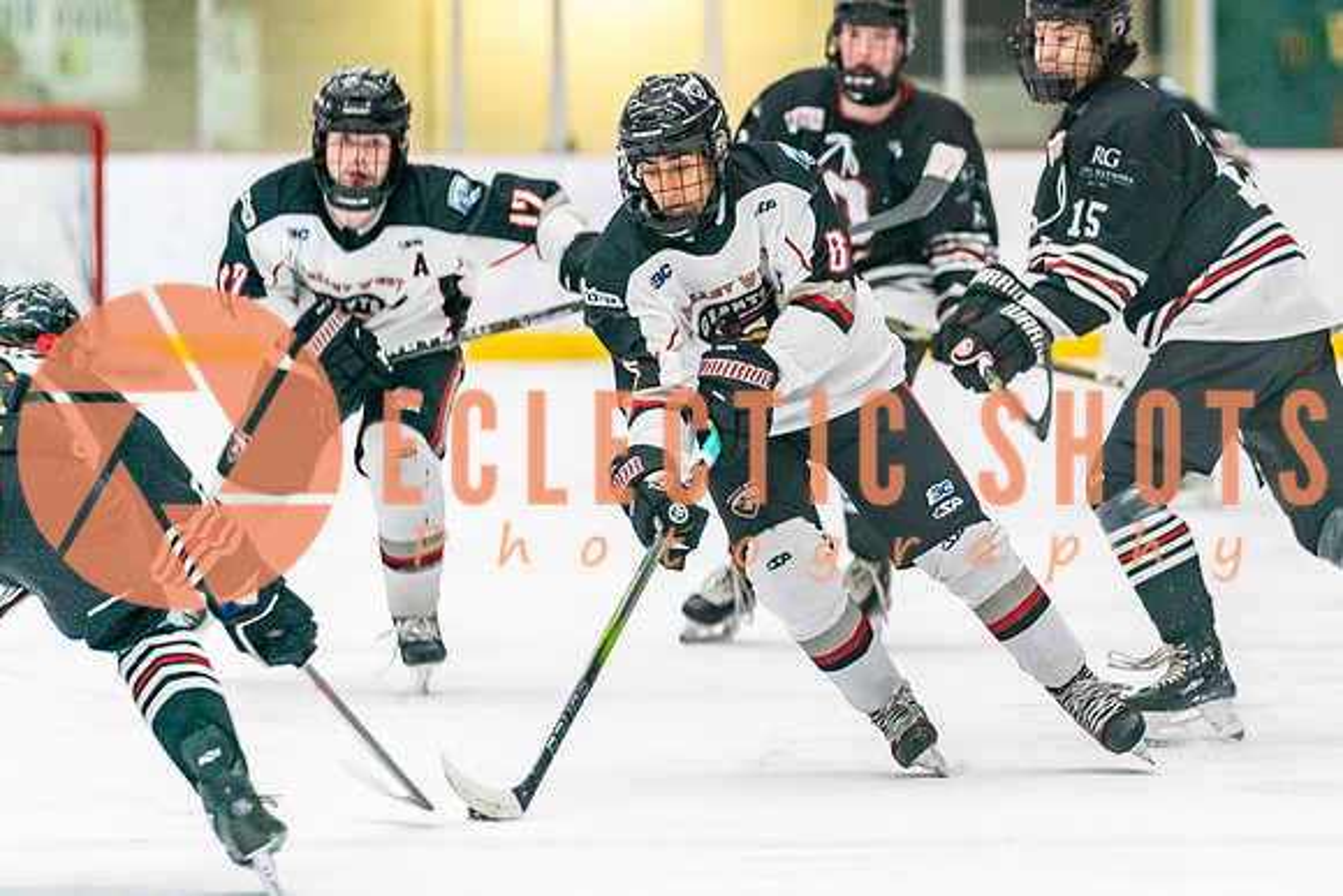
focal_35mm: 330
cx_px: 962
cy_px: 473
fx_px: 12303
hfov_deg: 6.2
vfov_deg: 4.2
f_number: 2.8
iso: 3200
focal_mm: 197
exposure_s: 1/1250
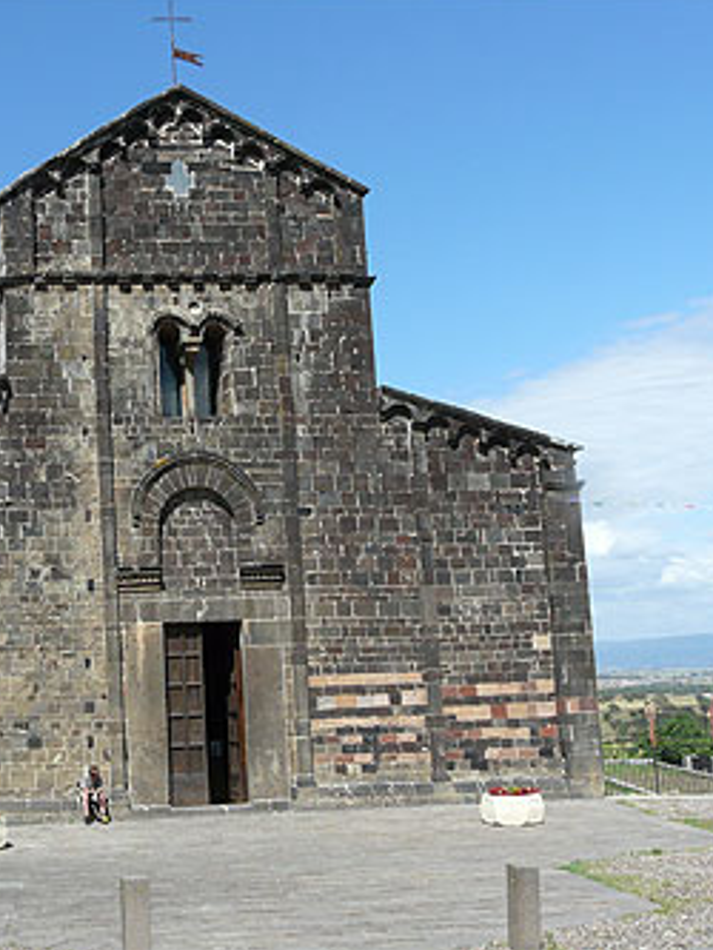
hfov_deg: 28.3
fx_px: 1372
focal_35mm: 50
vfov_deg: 38.2
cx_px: 117
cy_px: 471
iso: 100
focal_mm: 6
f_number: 5.6
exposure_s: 1/400
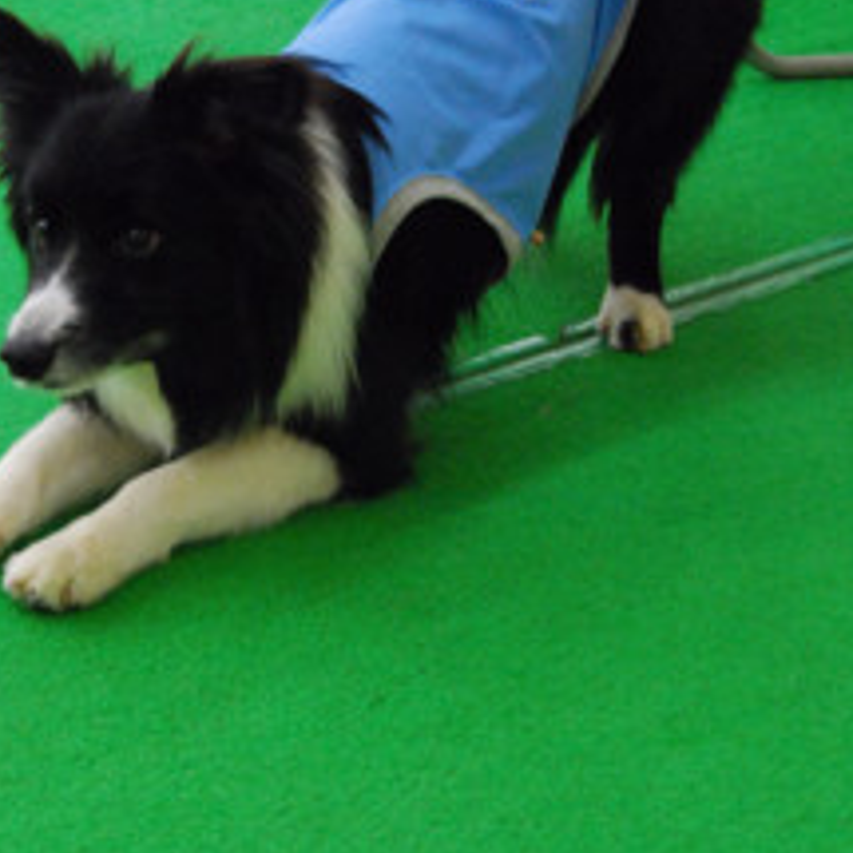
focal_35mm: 123
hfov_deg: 14.2
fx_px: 3429
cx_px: 292
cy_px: 171
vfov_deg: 14.1
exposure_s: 1/80
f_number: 5
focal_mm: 46
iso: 1600
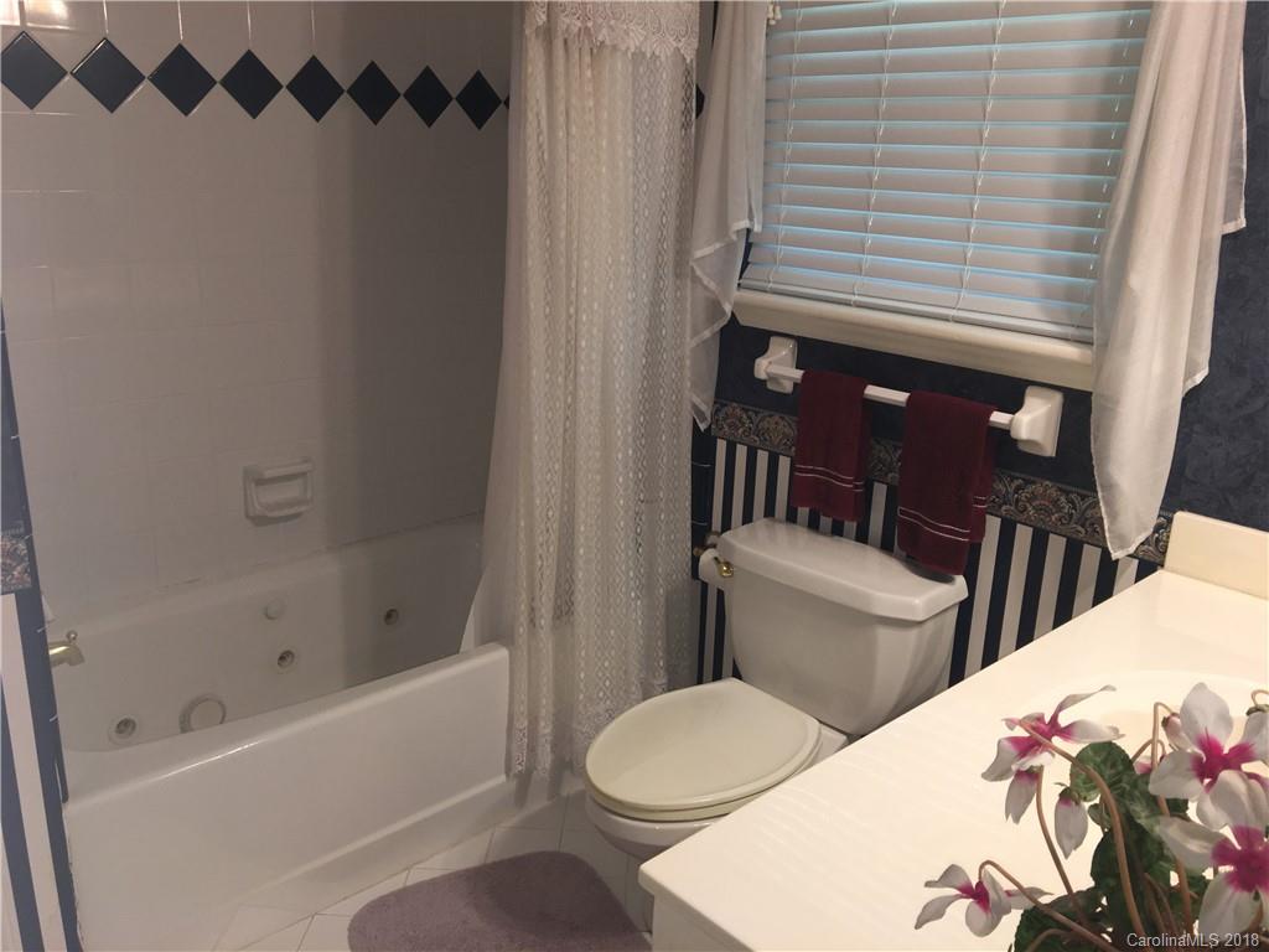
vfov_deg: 48.2
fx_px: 1063
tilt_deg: -16.4
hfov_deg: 61.7
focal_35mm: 29
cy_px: 476
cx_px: 634
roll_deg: -1.7
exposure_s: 1/30
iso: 25
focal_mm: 4.15
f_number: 2.2
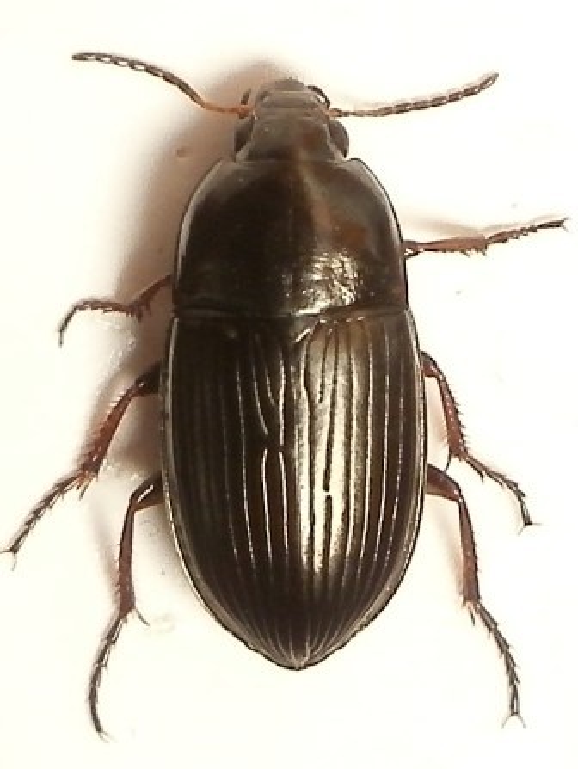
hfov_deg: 32.9
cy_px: 384
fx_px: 978
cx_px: 289
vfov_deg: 42.9
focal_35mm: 44
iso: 100
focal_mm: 7.7
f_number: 4
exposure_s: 1/40
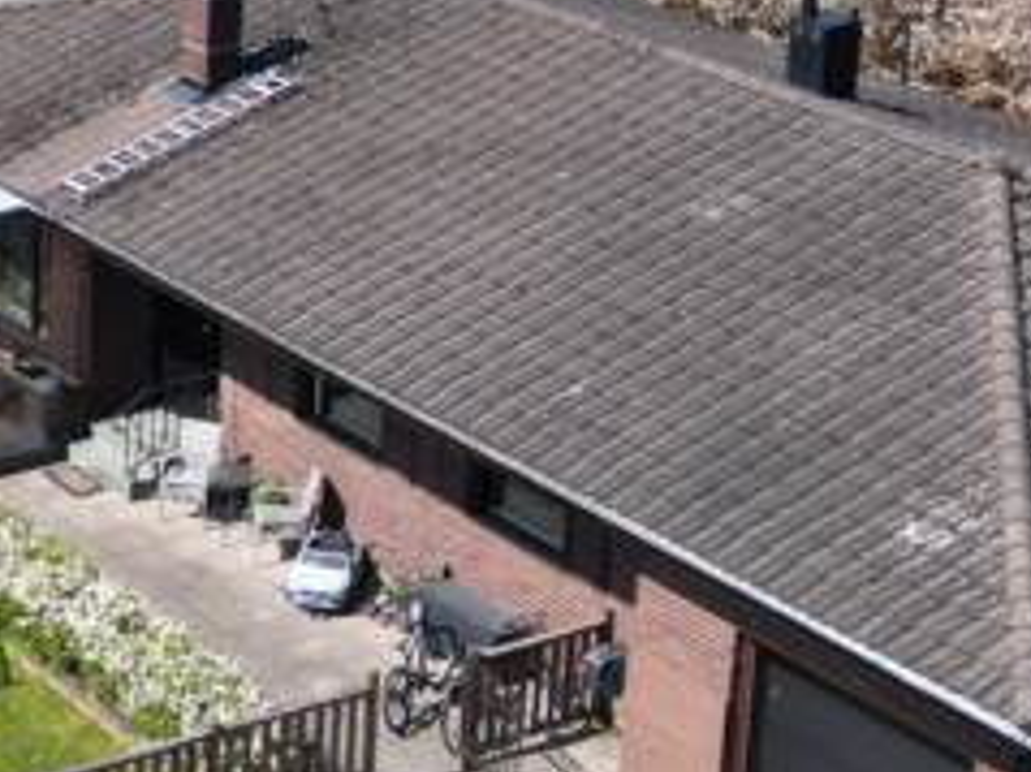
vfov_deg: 14.3
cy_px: 173
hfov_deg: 18.3
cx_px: -142
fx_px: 3066
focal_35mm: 103
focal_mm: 6.72
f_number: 1.7
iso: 130
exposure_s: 1/2500
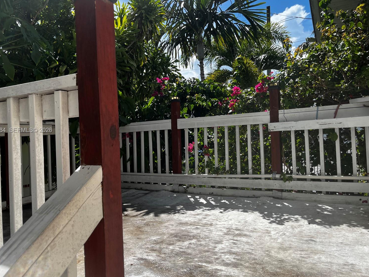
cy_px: 131
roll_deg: +2.4
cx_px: 174
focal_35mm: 28
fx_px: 298
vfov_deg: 49.7
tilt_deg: +0.2
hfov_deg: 63.4
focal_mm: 5.1
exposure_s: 1/3049
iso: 50
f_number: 1.6
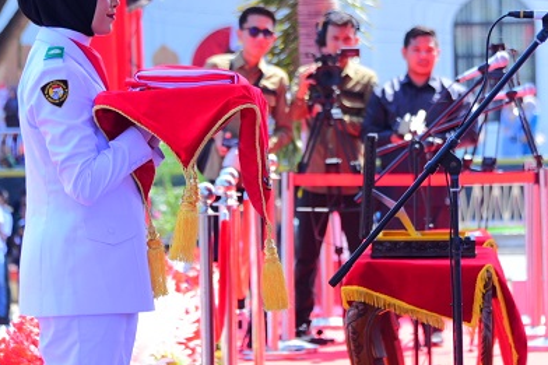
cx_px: 363
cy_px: 120
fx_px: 3317
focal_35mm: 218
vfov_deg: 6.3
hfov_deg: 9.4
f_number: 5.6
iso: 320
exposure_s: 1/320
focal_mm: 122
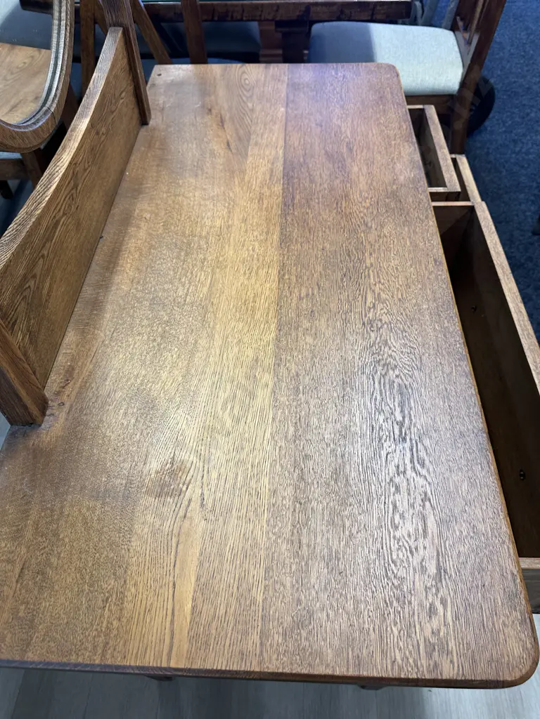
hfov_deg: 56.8
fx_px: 499
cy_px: 360
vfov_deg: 71.6
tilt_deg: -49.8
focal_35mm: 24
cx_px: 270
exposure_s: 1/100
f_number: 1.78
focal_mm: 6.86
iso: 160
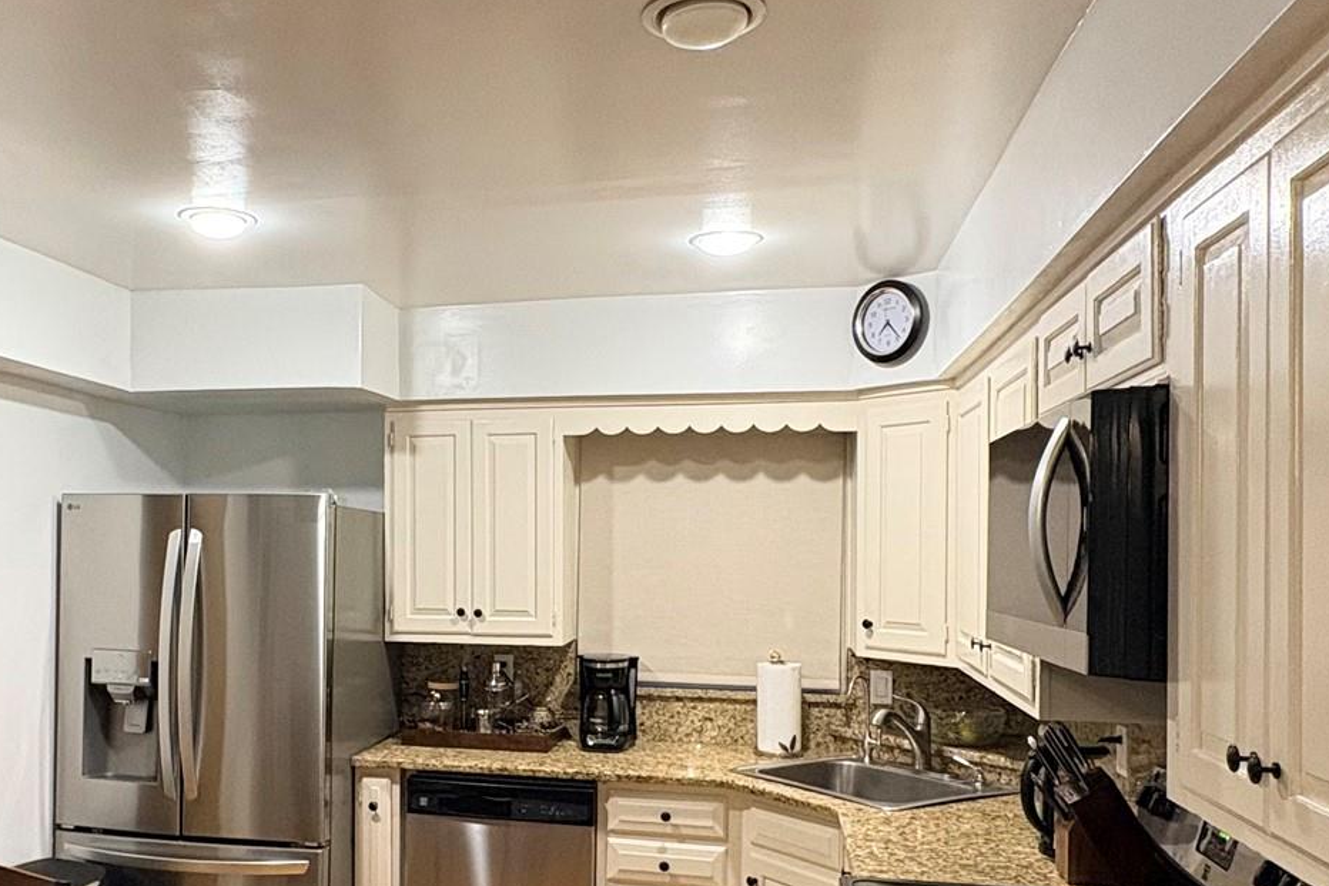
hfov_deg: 57.6
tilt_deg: +0.3
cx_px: 459
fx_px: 1181
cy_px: 552
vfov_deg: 40.8
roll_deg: +0.3
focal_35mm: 32
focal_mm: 2.22
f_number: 2.2
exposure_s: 1/60
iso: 250
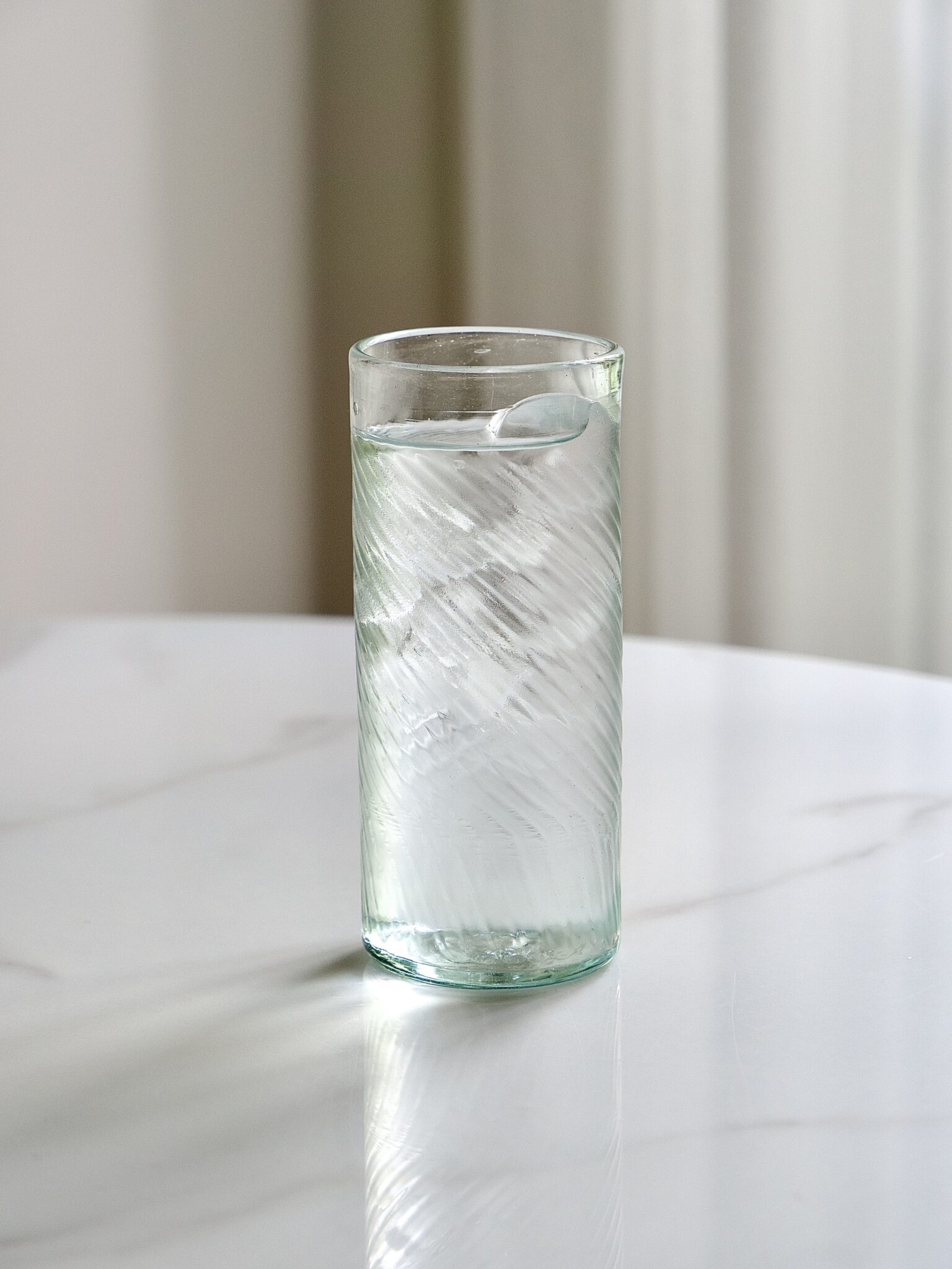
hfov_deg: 14.8
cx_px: 476
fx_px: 3667
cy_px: 634
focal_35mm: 100
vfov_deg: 19.6
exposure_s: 1/125
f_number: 3.9
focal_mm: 50
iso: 200
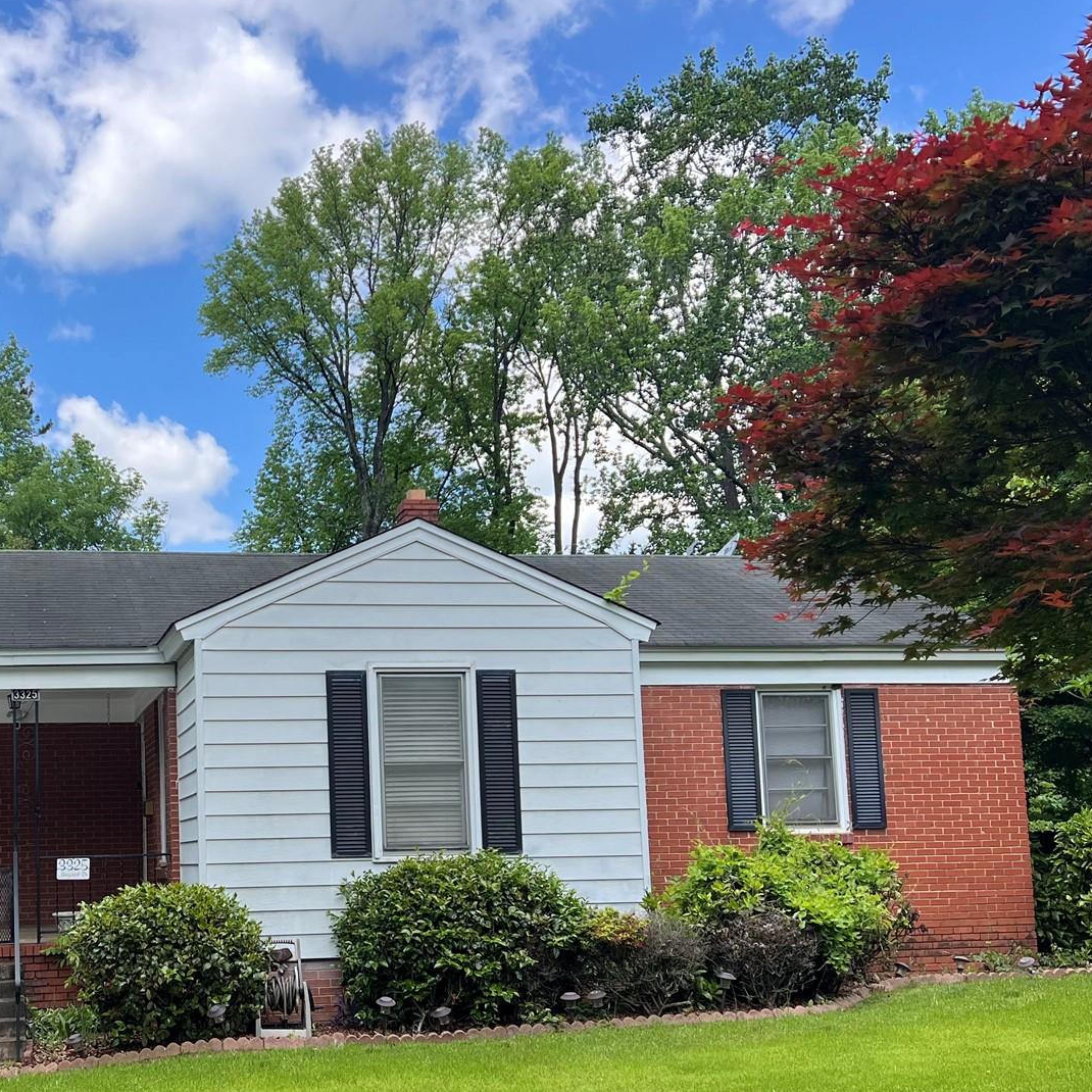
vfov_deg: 38.1
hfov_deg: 37.4
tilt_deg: +5.5
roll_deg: +2.0
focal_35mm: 44
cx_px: 272
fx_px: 1570
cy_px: 695
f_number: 1.5
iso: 50
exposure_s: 1/1645
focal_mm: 5.7
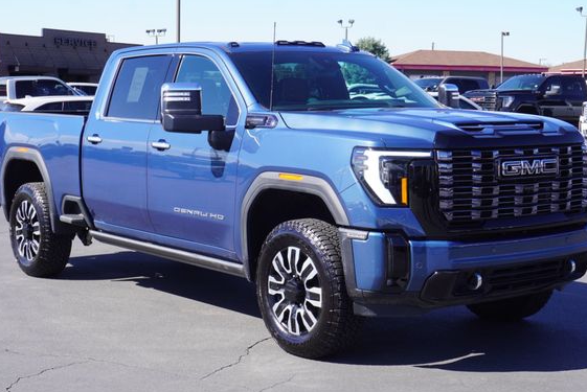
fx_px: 1061
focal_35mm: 65
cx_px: 296
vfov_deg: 20.9
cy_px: 220
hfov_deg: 30.9
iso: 100
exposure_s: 1/100
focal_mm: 38
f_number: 9
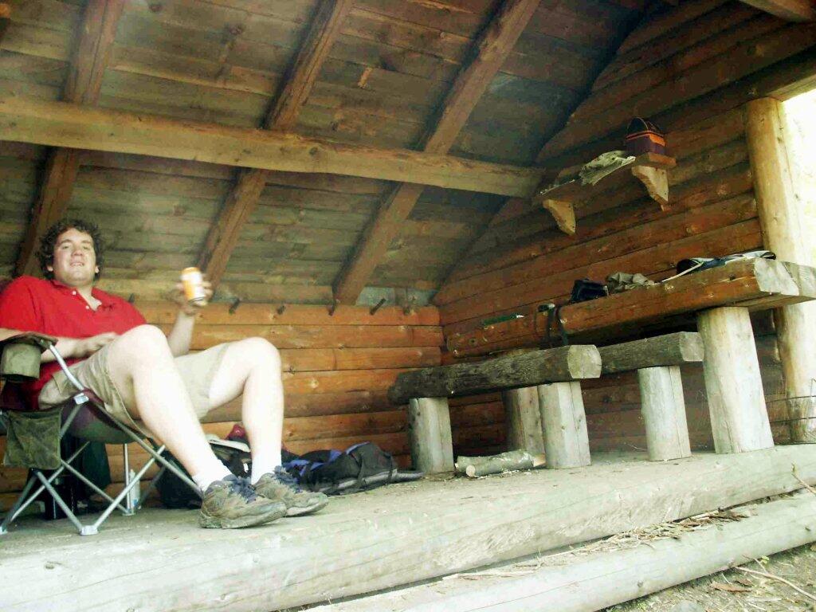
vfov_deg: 40.7
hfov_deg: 52.6
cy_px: 306
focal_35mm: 35
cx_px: 408
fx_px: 825
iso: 200
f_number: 3
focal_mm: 7.18
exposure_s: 1/45
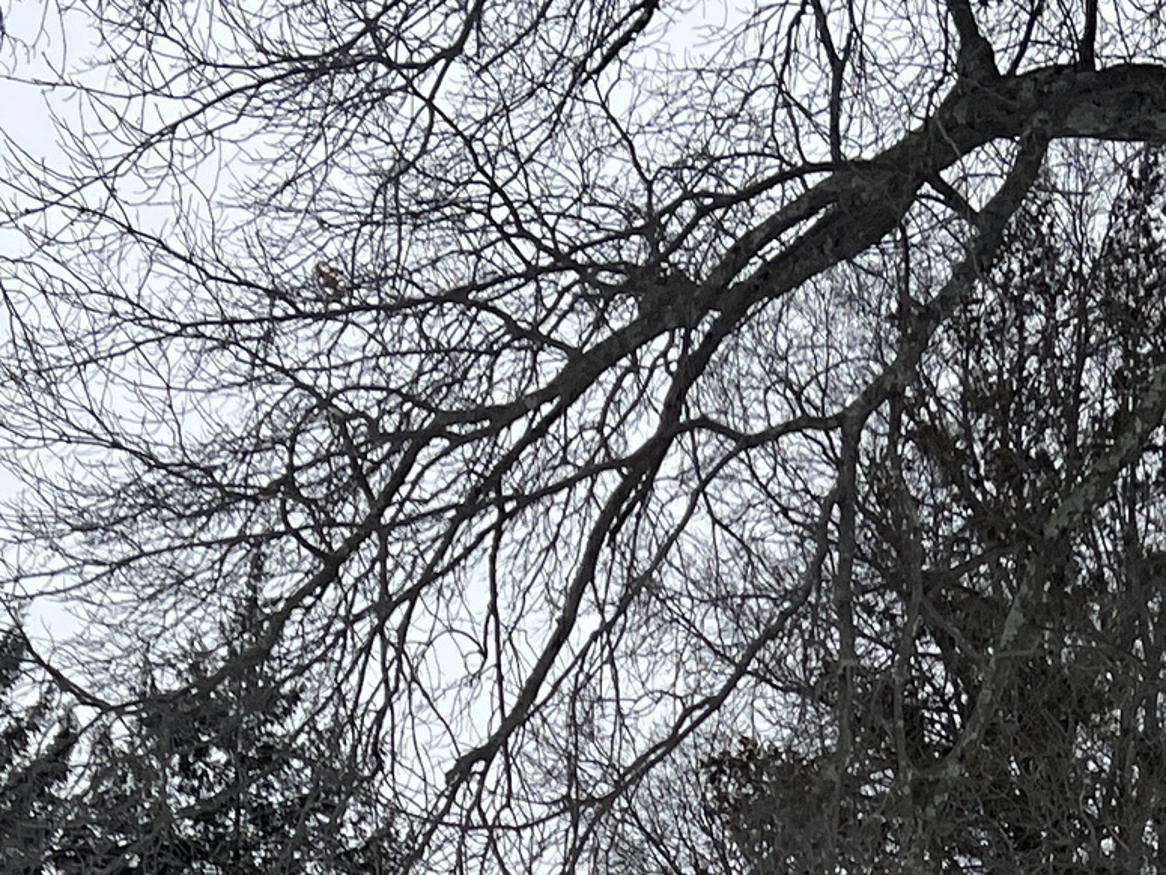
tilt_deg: +3.7
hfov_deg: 19.0
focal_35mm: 103
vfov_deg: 12.7
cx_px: 713
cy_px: 1712
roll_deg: +0.3
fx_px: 3471
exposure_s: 1/2841
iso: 50
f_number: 1.5
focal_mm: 5.7
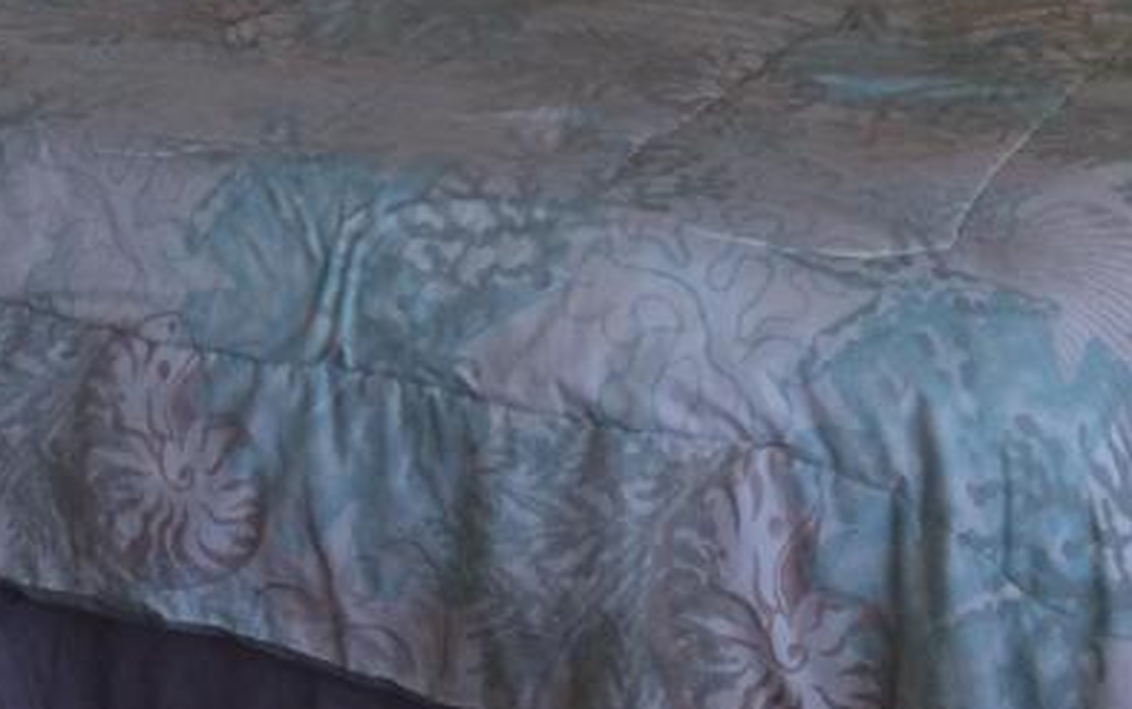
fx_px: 2469
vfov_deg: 15.4
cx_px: 213
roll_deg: +3.0
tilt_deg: -9.8
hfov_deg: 25.3
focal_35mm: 80
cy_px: -262
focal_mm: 4.15
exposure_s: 1/30
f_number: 2.2
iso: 80
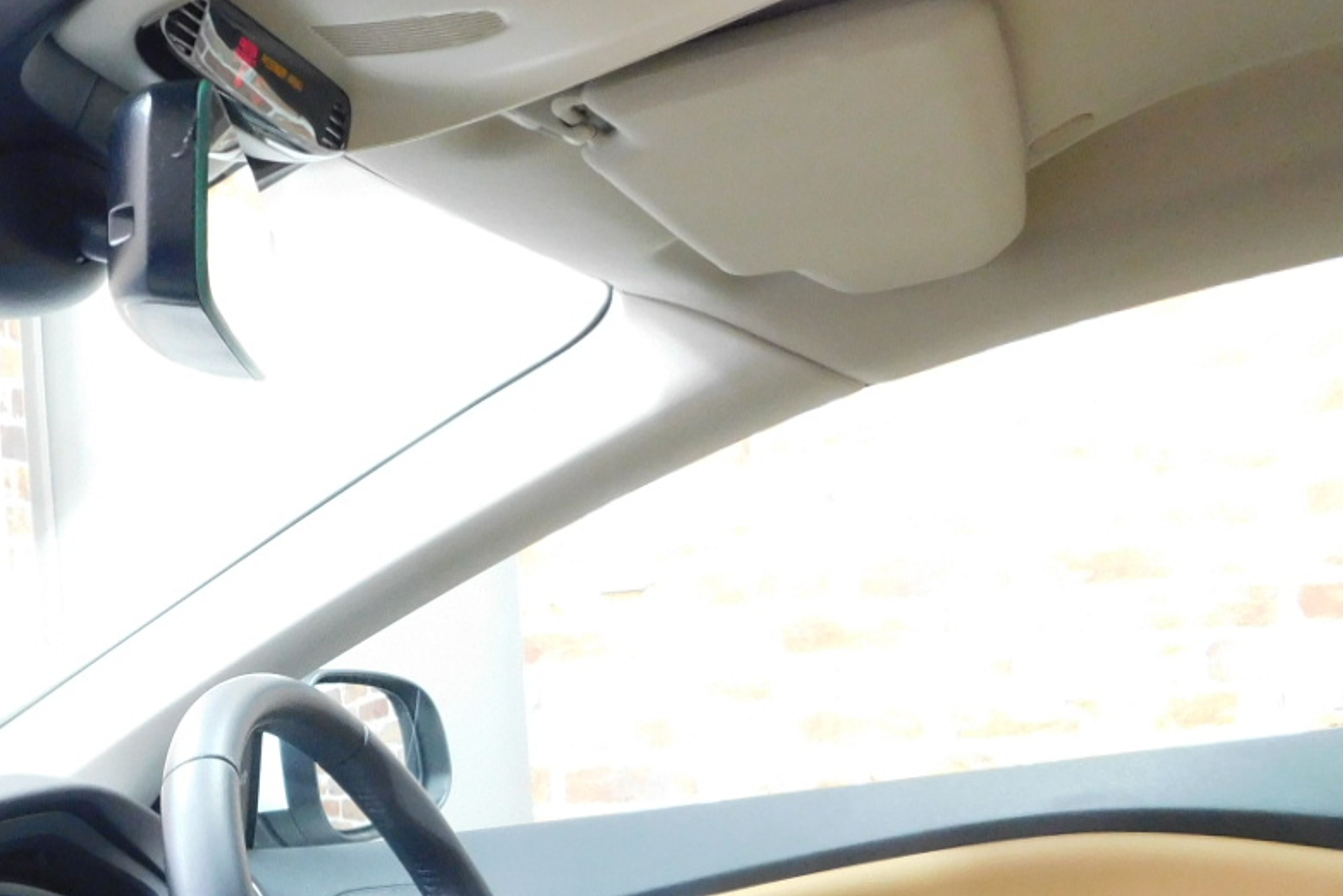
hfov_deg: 38.6
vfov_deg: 27.3
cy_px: 616
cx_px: 241
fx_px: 1828
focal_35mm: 49
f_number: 3
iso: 450
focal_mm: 4
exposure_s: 1/8
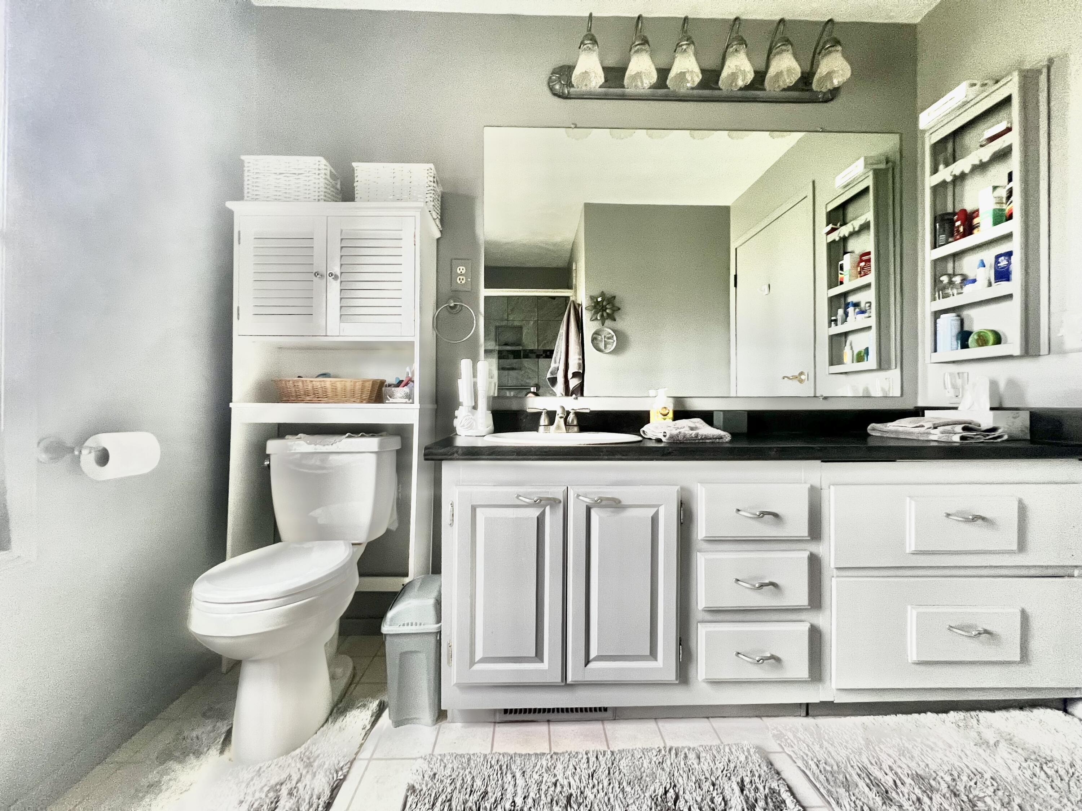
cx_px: 541
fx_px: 406
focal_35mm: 13
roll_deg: -0.2
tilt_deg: -0.7
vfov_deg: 89.9
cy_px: 406
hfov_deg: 106.2
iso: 320
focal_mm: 1.57
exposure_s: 1/60
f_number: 1.8
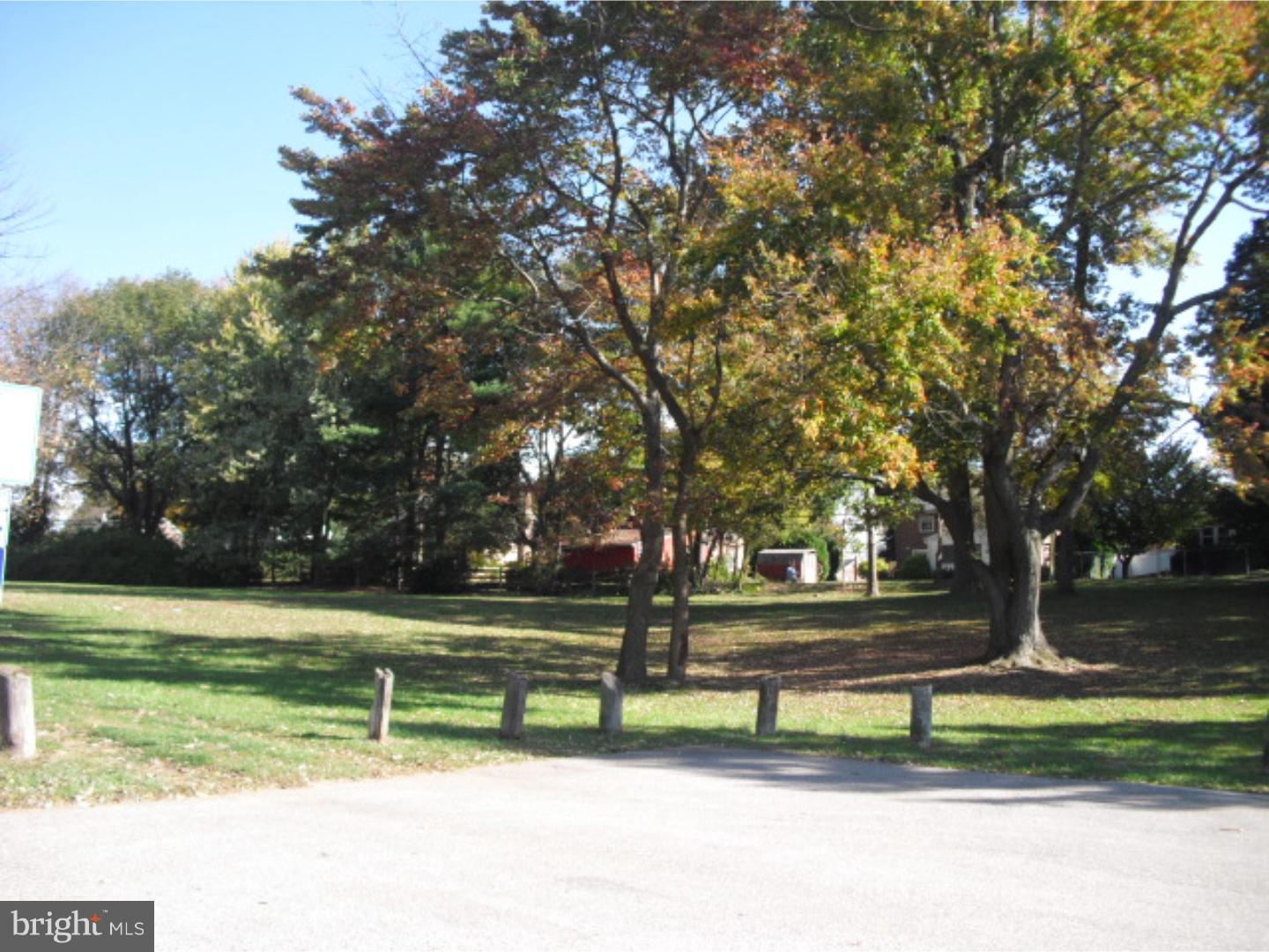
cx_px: 634
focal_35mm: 36
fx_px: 1320
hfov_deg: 51.4
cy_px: 476
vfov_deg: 39.7
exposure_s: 1/400
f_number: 3.1
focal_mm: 6.3
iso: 100
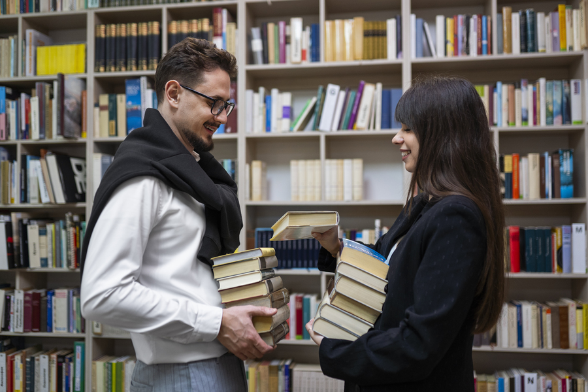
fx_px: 572
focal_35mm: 35
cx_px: 294
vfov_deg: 37.9
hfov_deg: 54.4
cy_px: 196
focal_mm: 35
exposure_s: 1/500
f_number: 1.8
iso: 640
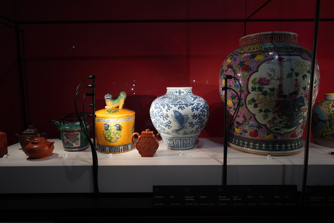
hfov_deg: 73.7
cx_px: 167
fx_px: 223
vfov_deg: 53.1
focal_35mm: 24
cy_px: 112
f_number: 4
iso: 3200
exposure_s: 1/80
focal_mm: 24
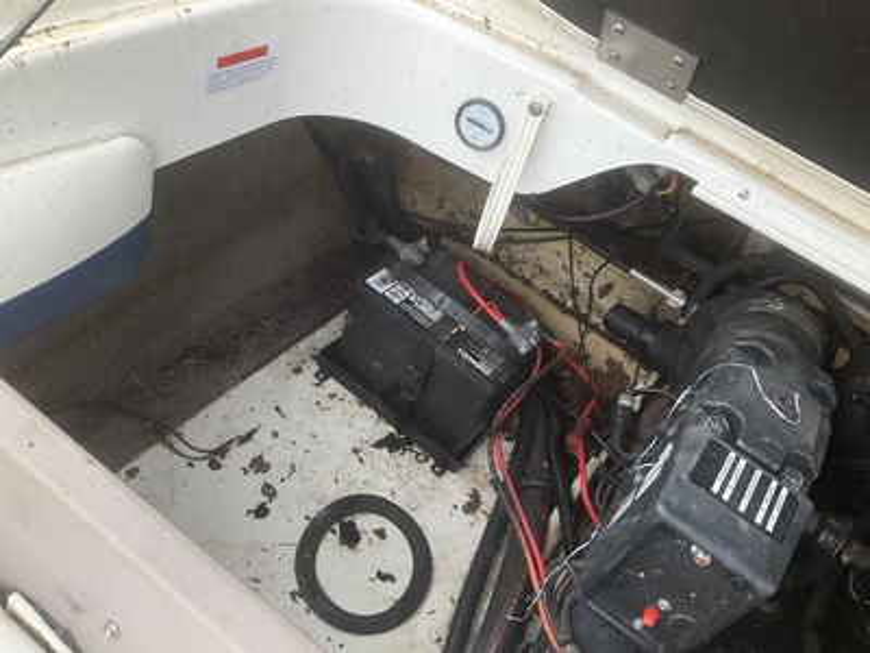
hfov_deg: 61.7
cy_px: 326
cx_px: 435
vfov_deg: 48.2
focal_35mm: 29
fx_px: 729
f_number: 1.8
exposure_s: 1/269
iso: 25
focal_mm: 3
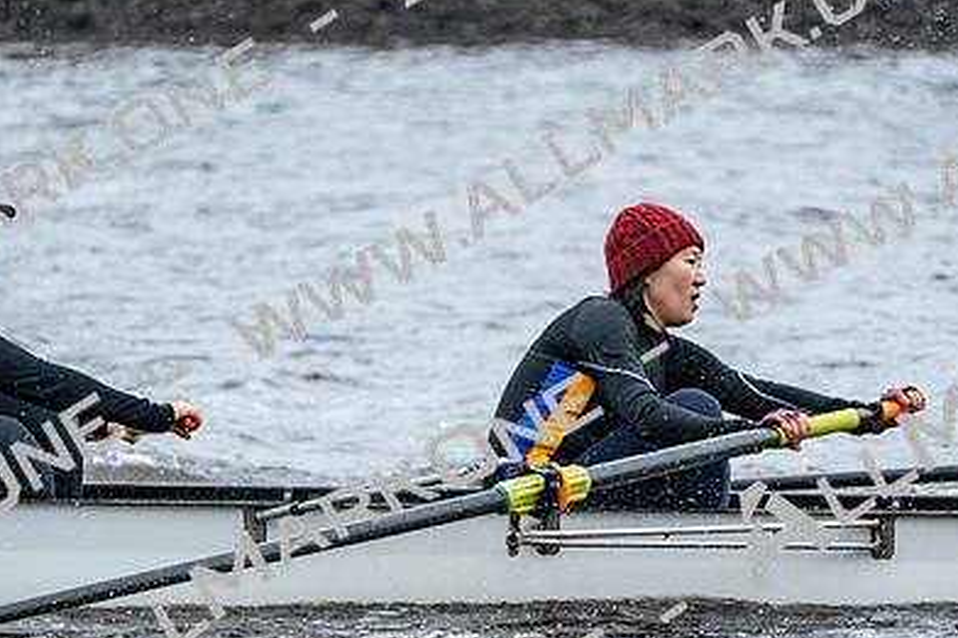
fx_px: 7873
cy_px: 365
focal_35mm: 296
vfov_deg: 4.6
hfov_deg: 7.0
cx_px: 530
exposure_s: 1/1600
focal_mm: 200
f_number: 5.6
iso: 4000
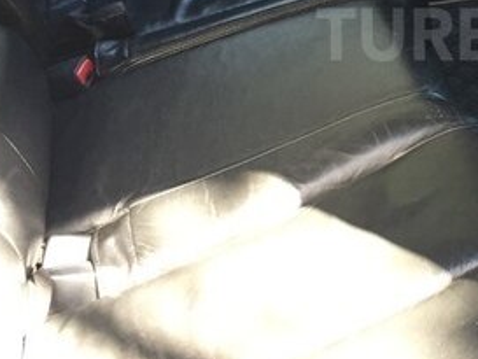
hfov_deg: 26.1
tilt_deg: -32.2
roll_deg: +1.5
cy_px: 34
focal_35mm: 70
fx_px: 967
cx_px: 496
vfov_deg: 20.6
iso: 64
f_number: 2.2
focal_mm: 4.15
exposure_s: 1/33
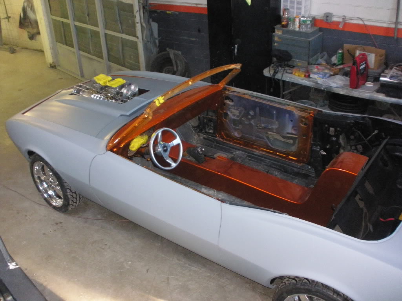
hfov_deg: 51.4
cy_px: 150
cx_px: 201
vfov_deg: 39.7
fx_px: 418
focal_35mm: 36
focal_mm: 6.3
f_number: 3.5
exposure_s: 1/30
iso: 500
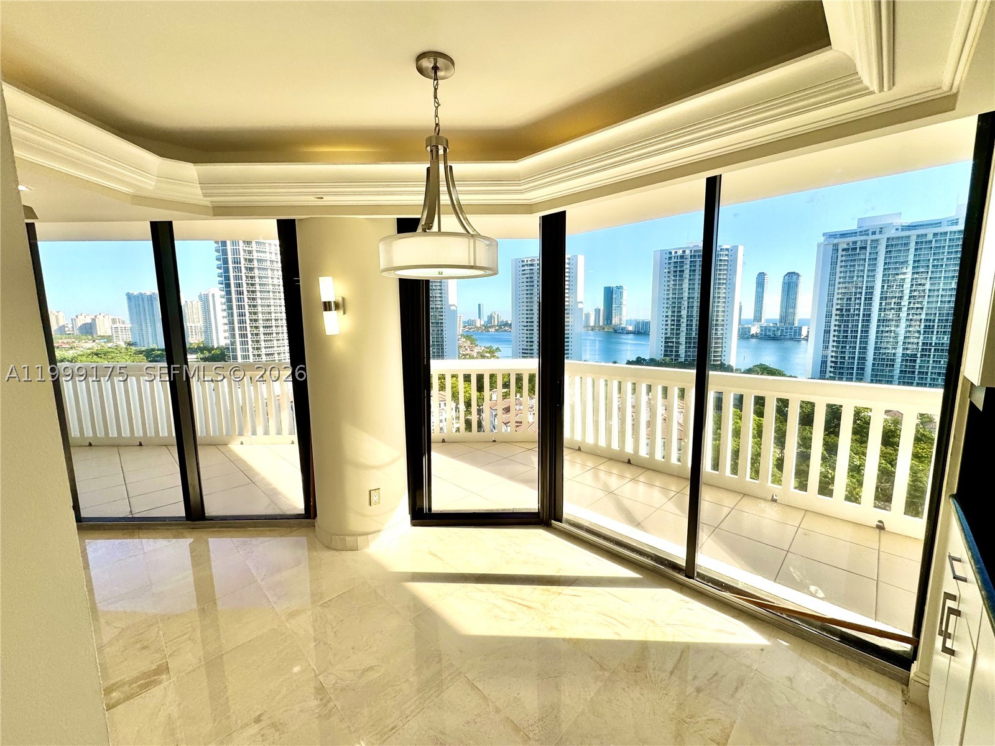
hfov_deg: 102.1
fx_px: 402
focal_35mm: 14
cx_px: 498
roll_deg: +0.2
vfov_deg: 85.7
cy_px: 373
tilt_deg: -6.7
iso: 50
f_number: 2.2
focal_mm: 2.22
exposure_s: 1/1126
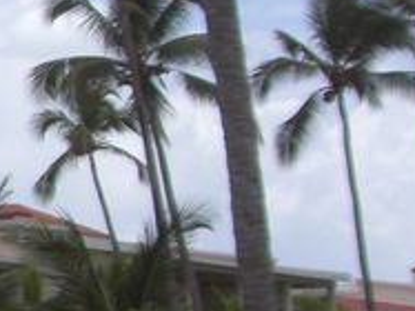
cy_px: 258
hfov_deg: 8.5
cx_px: -659
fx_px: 2492
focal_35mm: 208
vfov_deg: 7.1
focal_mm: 6.2
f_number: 8
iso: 64
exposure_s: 1/160
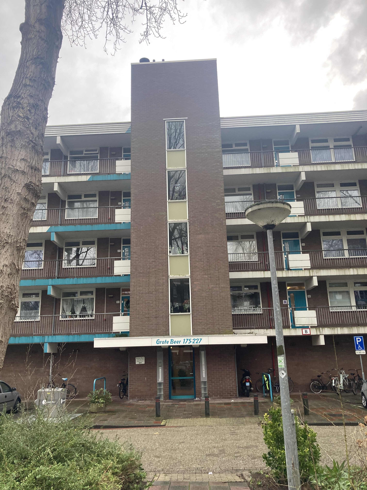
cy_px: 245
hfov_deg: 49.7
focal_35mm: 28
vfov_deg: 63.4
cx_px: 184
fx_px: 396
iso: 50
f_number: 1.8
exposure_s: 1/121
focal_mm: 3.99
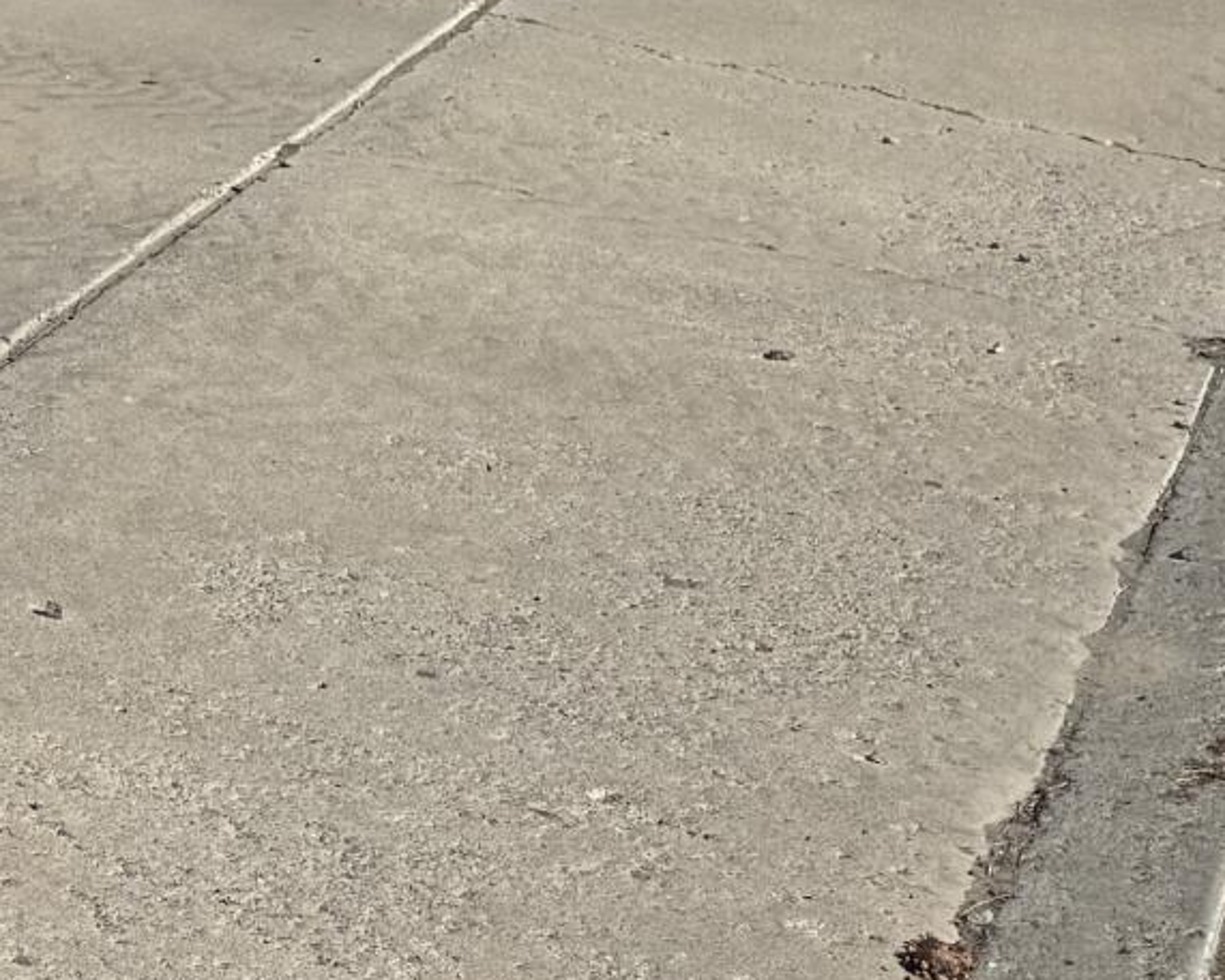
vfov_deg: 11.6
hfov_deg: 13.9
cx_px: -972
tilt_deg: -1.0
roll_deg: +2.5
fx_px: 4460
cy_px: -800
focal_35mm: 123
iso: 80
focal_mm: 6.76
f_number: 1.78
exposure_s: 1/6410
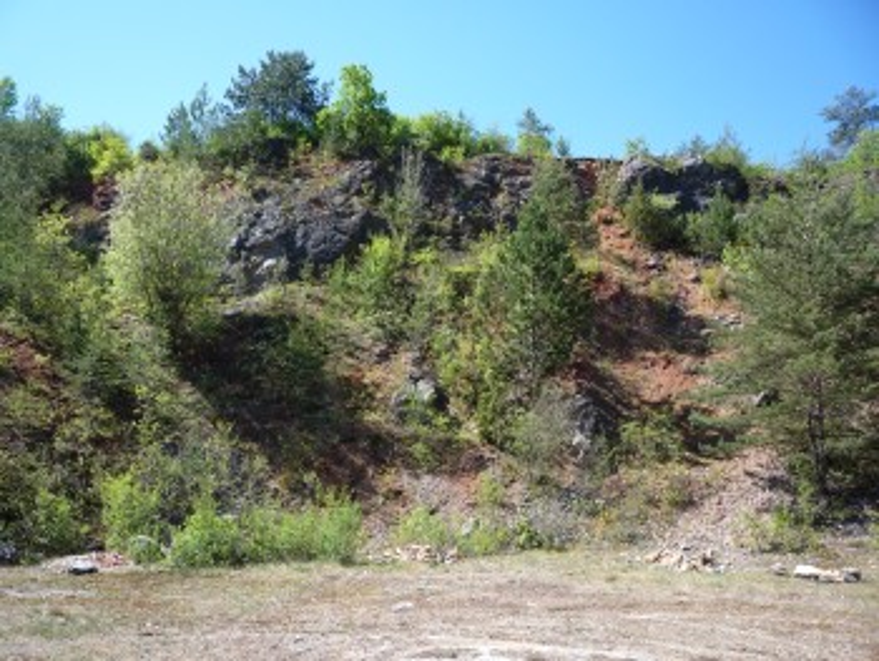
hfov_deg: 59.9
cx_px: 440
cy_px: 330
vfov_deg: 46.8
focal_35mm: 30
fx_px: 762
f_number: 4
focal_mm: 5.2
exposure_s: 1/250
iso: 100
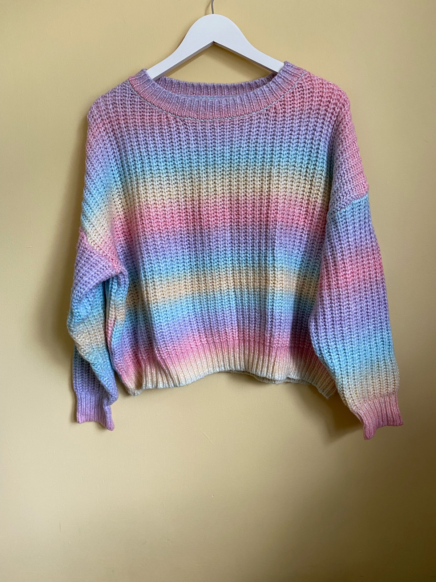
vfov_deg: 67.3
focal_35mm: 26
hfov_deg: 53.1
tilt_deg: -7.9
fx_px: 437
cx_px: 218
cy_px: 291
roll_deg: +2.8
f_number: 1.8
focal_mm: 4.25
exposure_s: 1/87
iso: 125
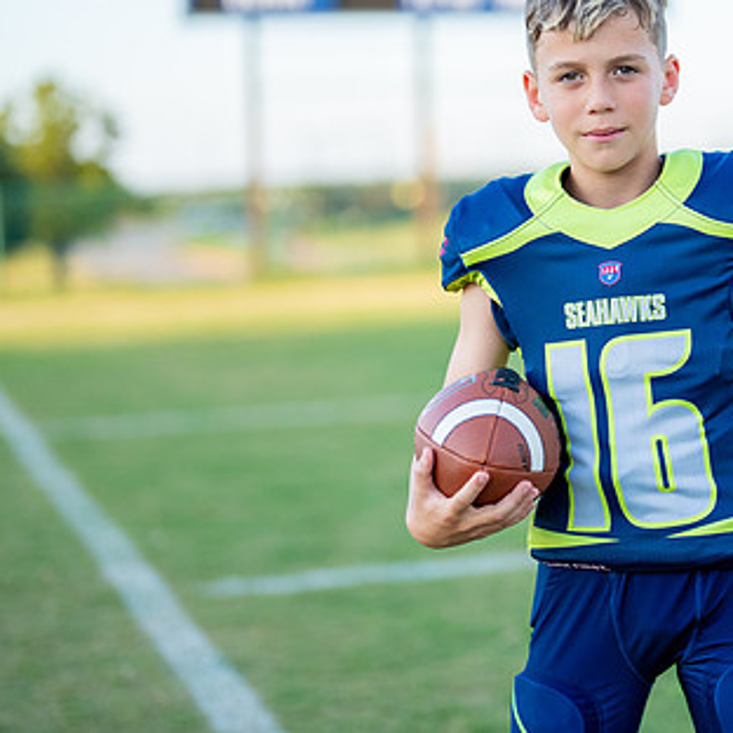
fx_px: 2348
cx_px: 623
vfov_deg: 17.7
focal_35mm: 98
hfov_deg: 17.5
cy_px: 249
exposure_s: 1/2500
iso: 160
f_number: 1.2
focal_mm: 50
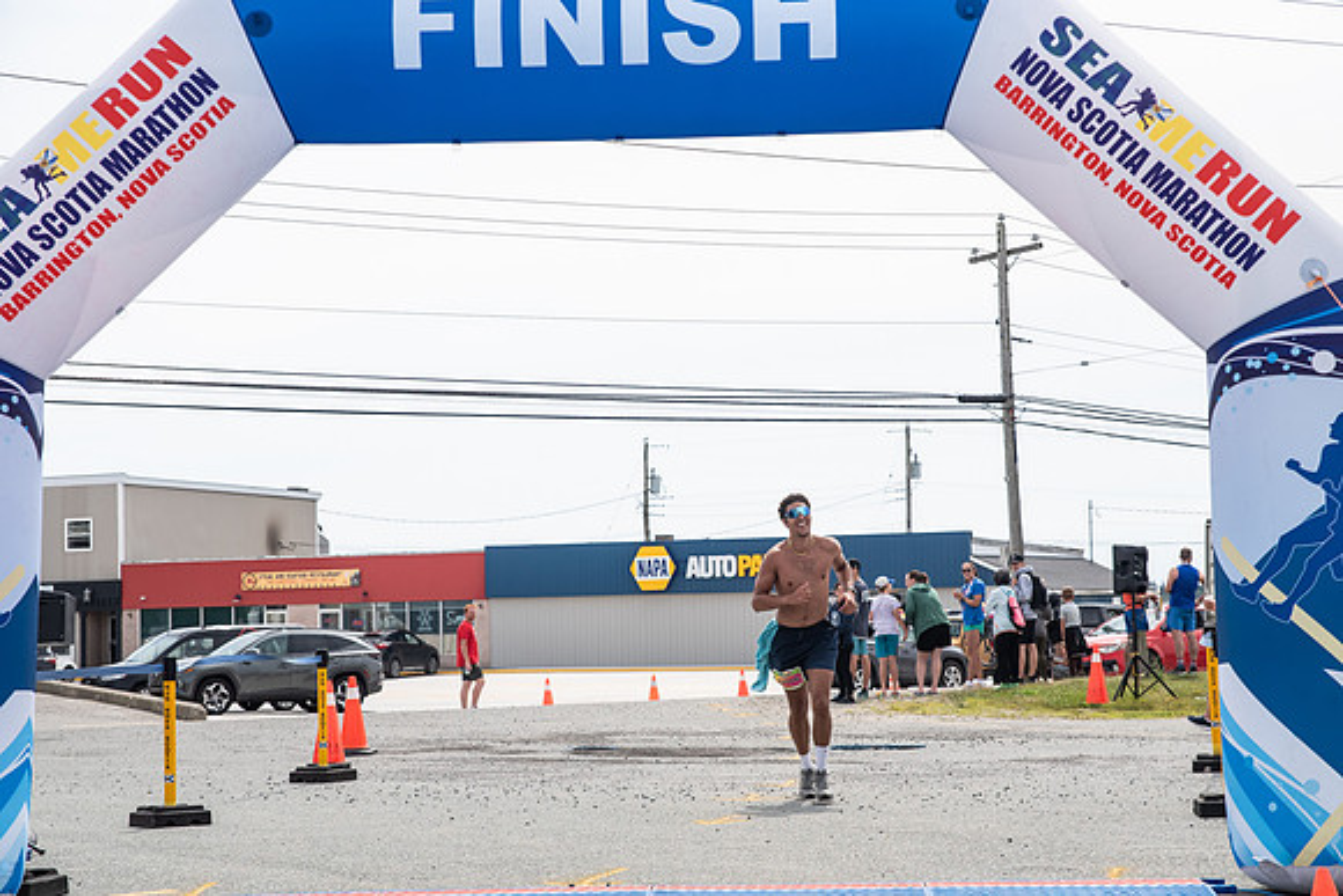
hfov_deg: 30.2
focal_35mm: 67
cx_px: 694
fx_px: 2492
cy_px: 463
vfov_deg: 20.4
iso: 800
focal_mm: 60
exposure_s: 1/4000
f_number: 4
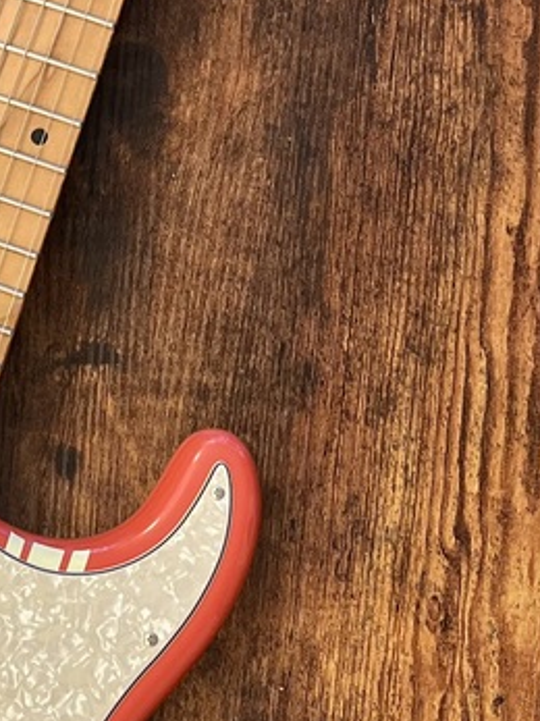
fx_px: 1873
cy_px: 335
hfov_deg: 15.6
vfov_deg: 21.8
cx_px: -170
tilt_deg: -78.9
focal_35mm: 90
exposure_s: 1/60
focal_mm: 5.1
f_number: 1.6
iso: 200
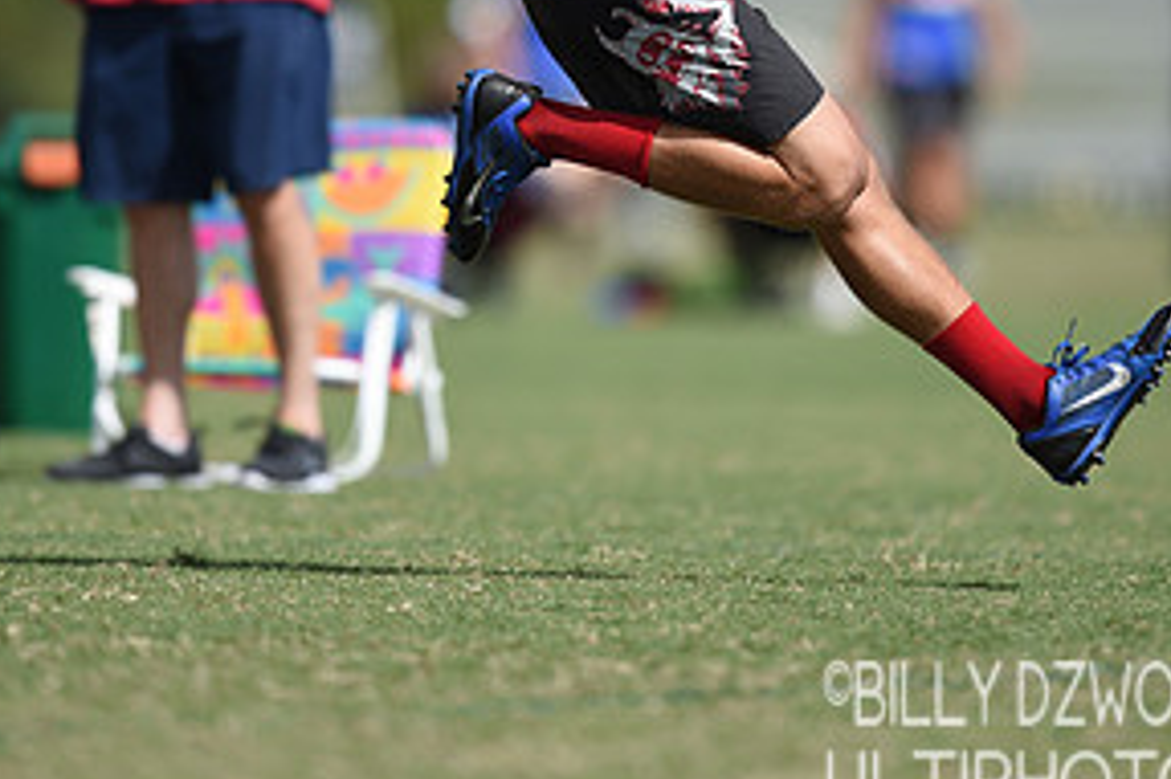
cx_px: 563
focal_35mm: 809
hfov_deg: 2.6
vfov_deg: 1.7
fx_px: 26299
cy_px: 73
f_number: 2.8
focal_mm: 400
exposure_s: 1/2500
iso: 100
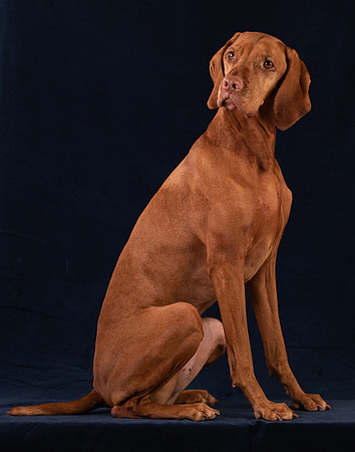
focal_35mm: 148
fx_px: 1967
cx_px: 233
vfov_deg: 13.1
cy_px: 213
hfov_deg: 10.3
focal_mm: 50
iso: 100
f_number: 5.6
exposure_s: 1/250
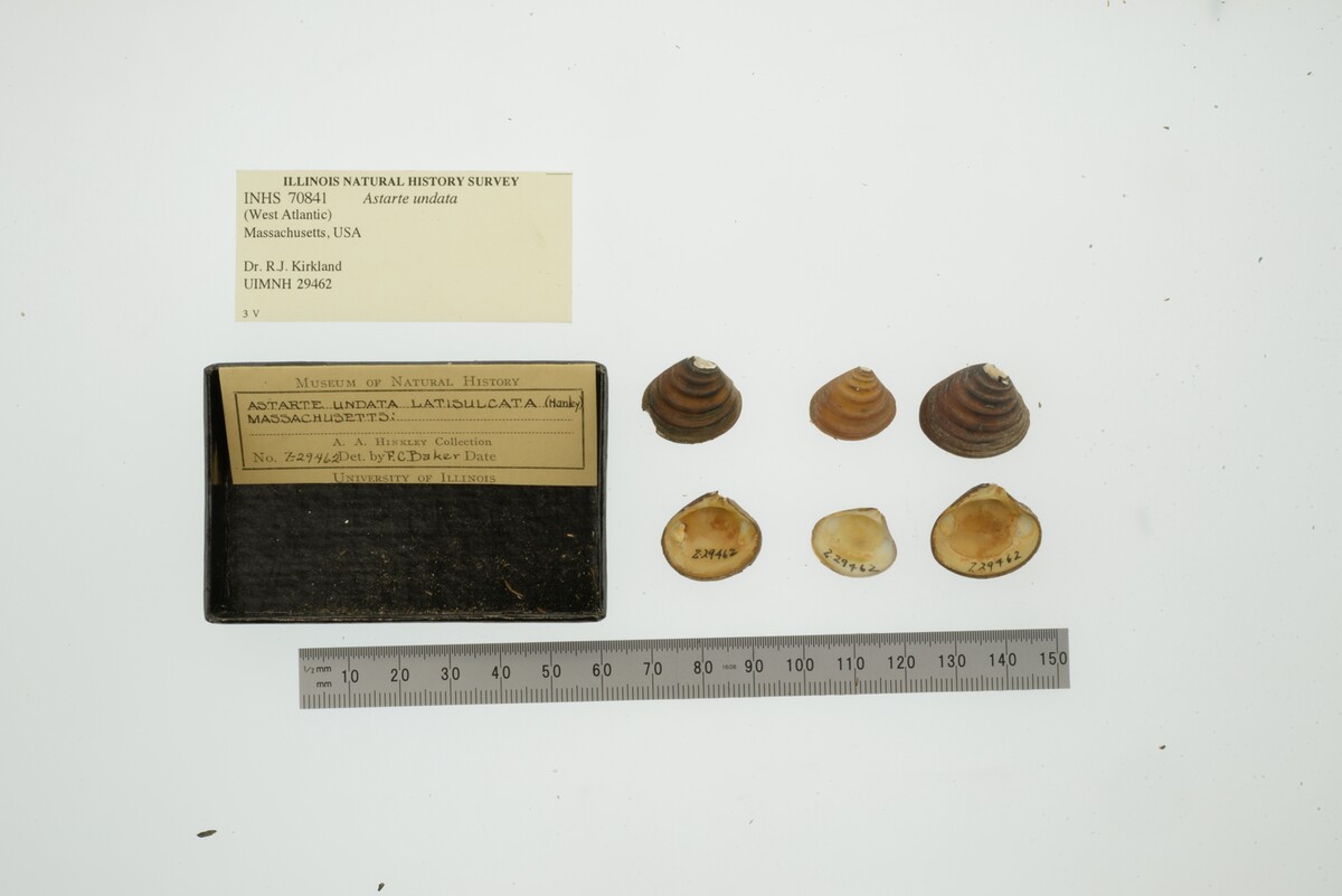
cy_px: 448
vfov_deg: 22.6
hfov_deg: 33.4
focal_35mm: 60
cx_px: 671
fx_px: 2237
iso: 100
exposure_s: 1/8
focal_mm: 60
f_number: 32
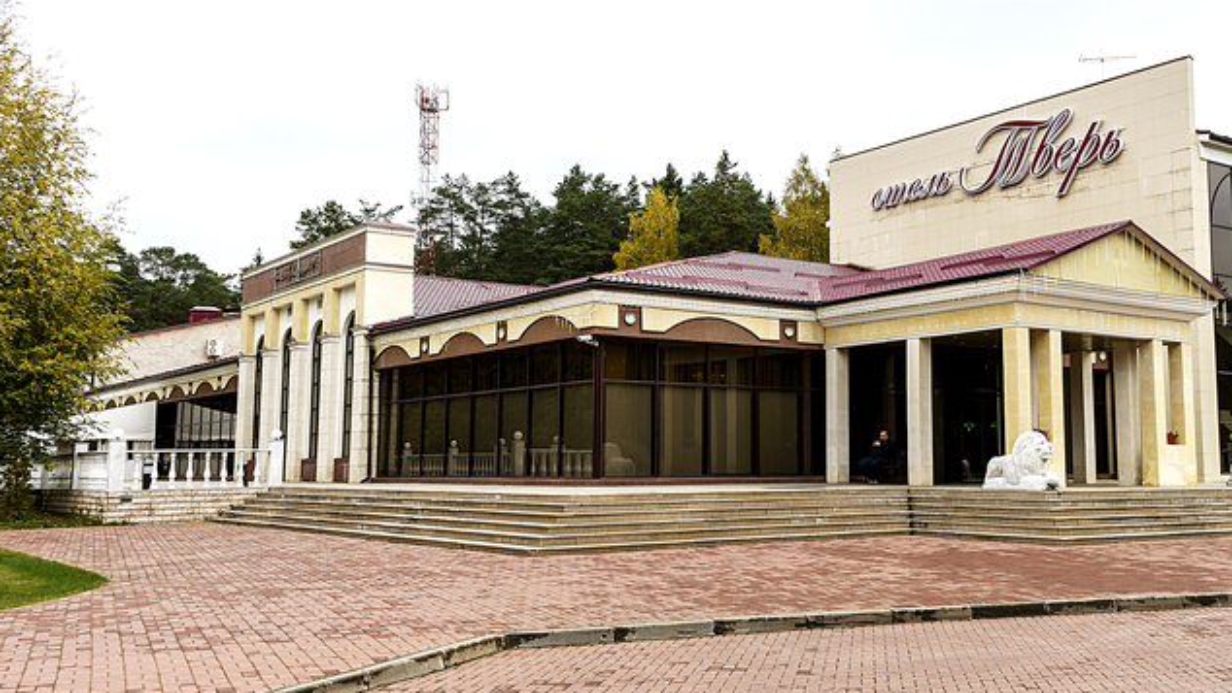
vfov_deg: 32.0
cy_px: 317
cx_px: 764
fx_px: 1209
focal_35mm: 37
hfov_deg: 53.5
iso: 125
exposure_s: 1/80
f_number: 7.1
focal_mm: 28
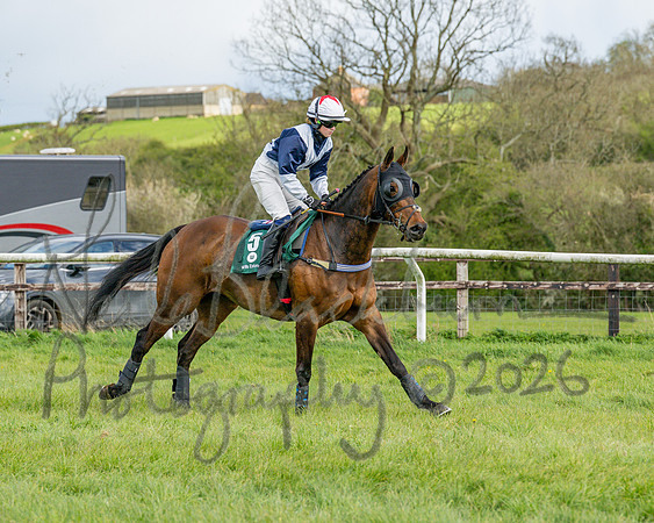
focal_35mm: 177
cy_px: 262
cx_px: 329
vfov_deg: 8.7
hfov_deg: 10.9
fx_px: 3423
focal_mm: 105
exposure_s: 1/3200
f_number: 4
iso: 400
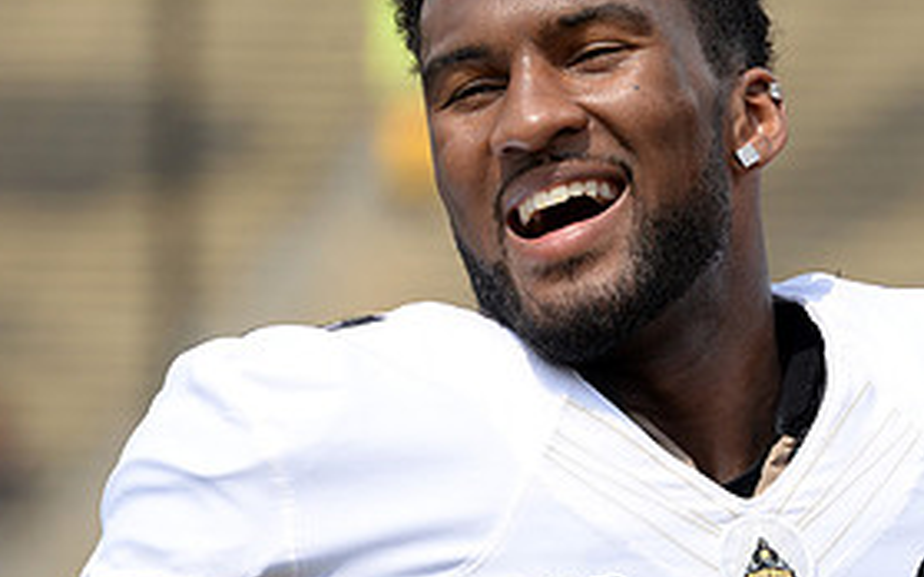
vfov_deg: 2.5
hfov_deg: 4.0
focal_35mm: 530
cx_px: 672
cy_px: 307
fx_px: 13338
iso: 500
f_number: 7.1
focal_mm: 250
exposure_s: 1/2500
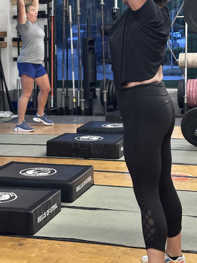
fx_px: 645
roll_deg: +1.1
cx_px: 77
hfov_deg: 17.3
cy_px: 60
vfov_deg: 22.8
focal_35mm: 85
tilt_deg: -1.5
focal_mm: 6.86
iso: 200
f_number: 1.78
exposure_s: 1/40
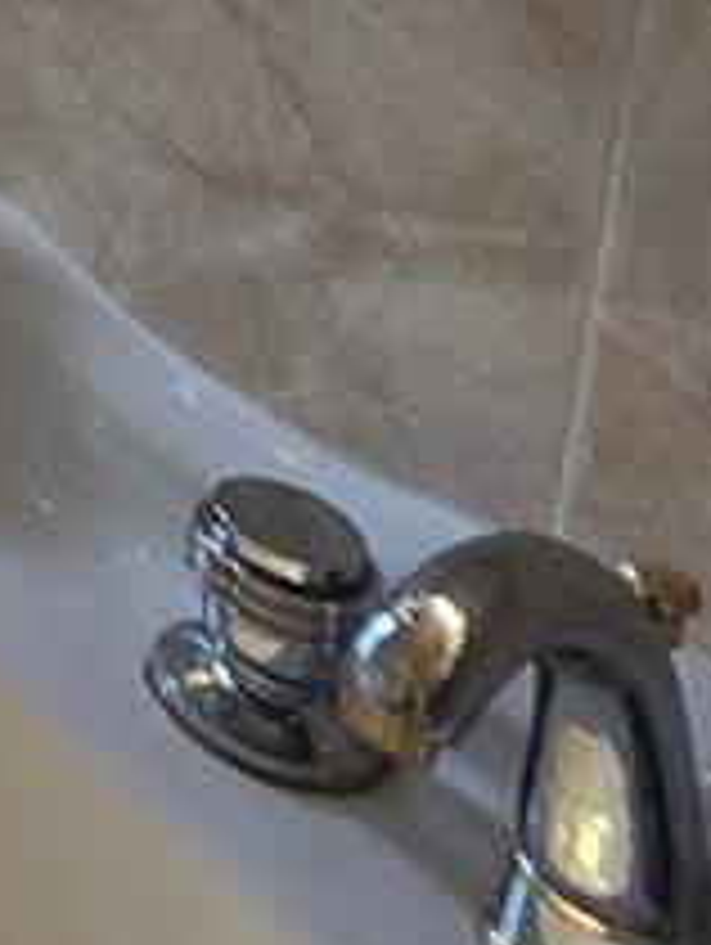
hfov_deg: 10.2
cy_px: -1156
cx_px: -1562
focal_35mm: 95
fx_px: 2596
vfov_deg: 15.0
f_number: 2.2
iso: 80
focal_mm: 2.2
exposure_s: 1/60
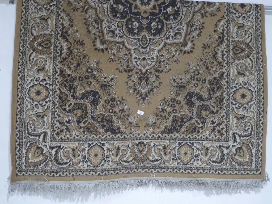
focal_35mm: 40
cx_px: 136
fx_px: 314
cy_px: 102
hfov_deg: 46.8
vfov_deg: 36.0
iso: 2500
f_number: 4.5
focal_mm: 20
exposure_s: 1/60
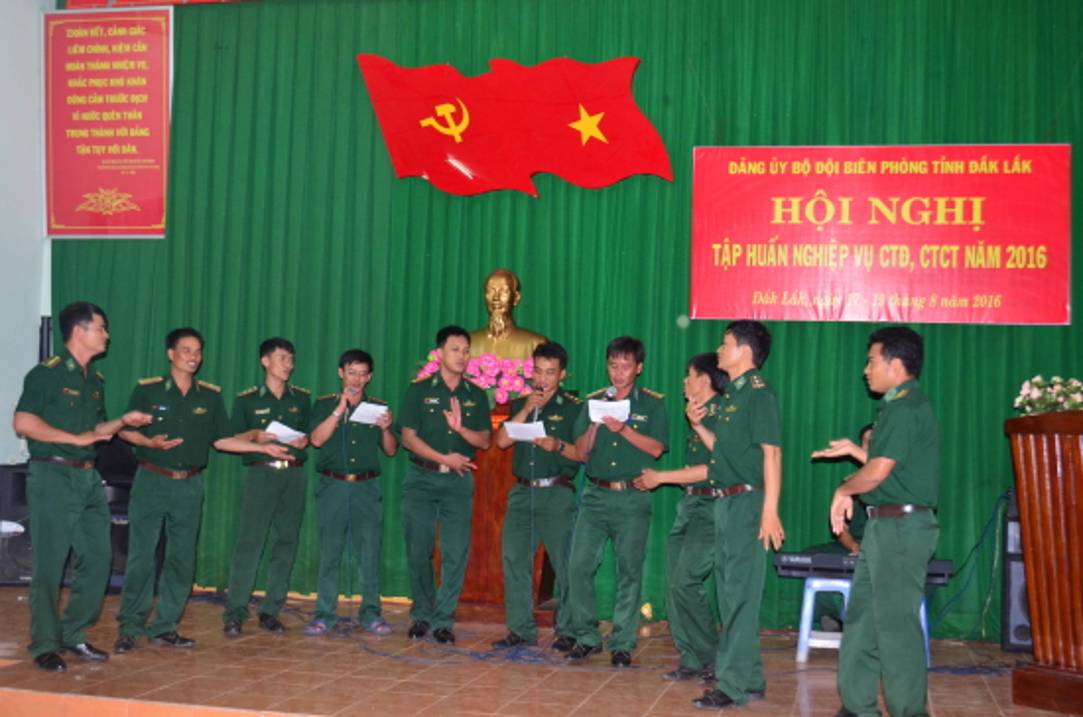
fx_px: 1351
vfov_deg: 29.7
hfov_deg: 43.7
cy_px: 358
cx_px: 542
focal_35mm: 45
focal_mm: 30
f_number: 4.5
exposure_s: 1/40
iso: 1250
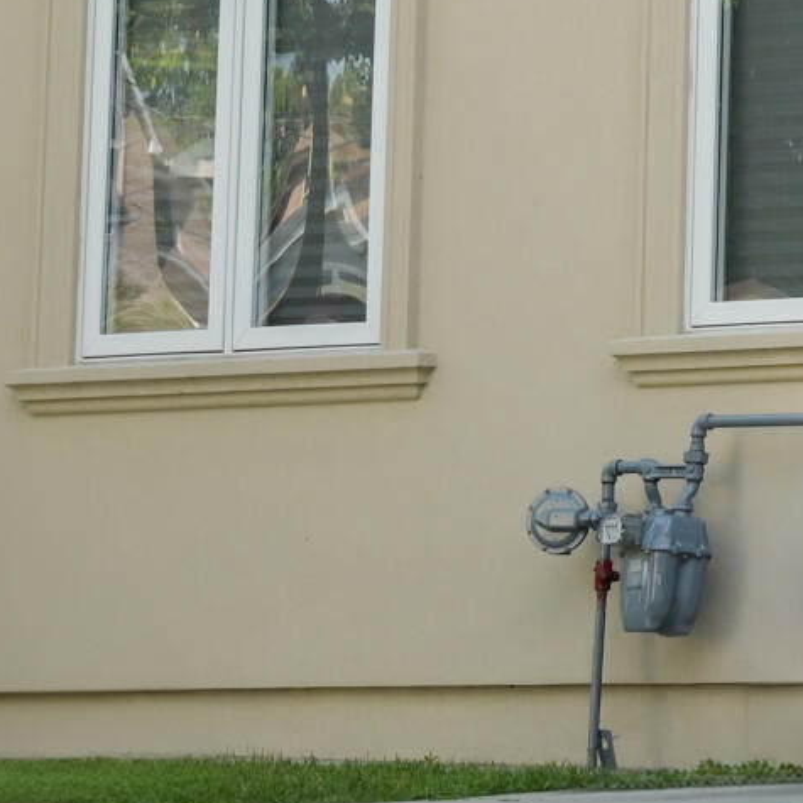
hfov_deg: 6.8
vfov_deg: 7.0
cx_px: 1770
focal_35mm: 247
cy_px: -500
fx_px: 6482
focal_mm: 46
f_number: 4
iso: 200
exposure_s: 1/800
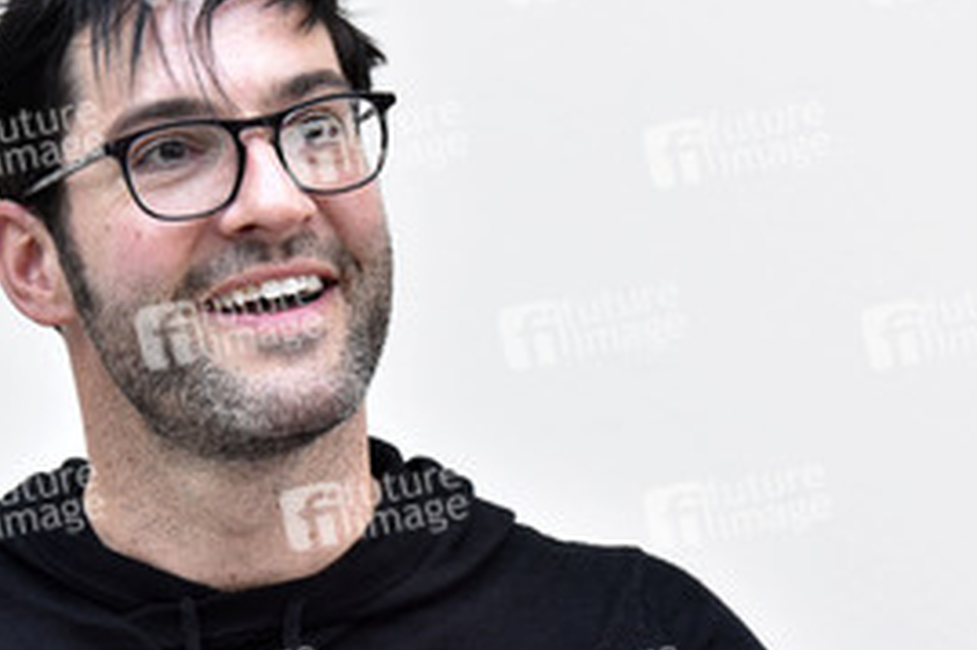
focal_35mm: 260
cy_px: 418
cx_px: 278
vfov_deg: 5.3
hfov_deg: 7.9
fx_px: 7052
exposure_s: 1/160
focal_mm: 155
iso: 3200
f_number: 5
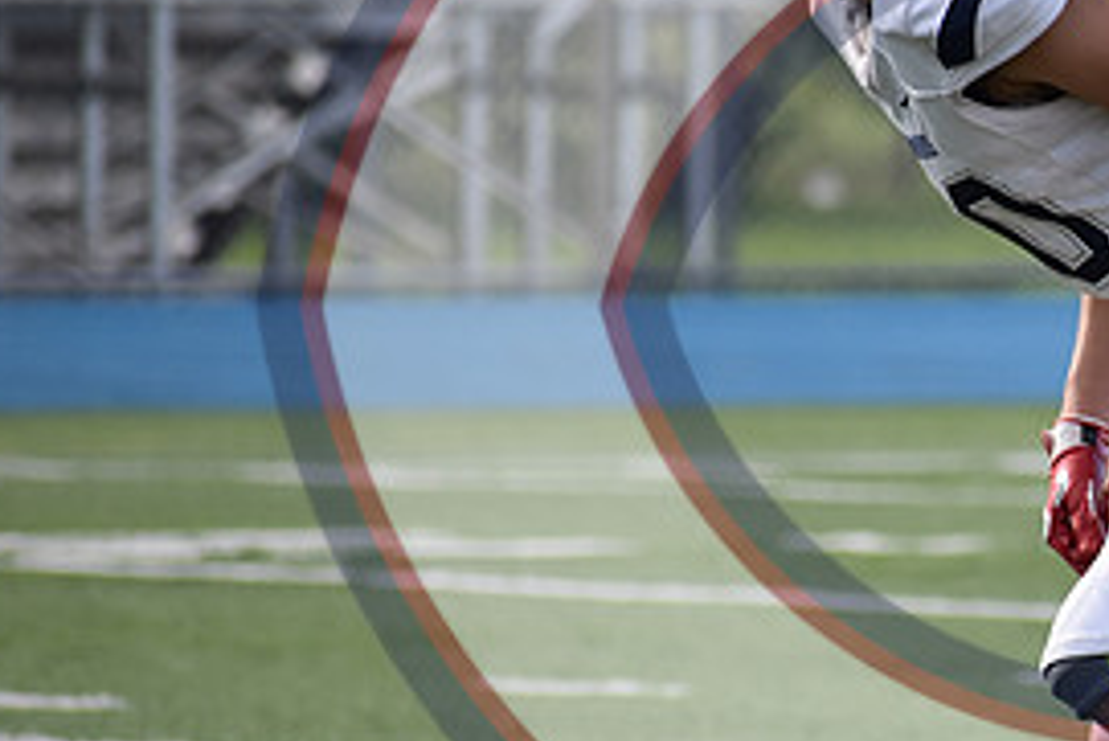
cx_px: 1158
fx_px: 26752
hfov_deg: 2.4
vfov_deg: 1.6
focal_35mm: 868
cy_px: 305
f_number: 6
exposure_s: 1/1000
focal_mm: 270
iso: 640
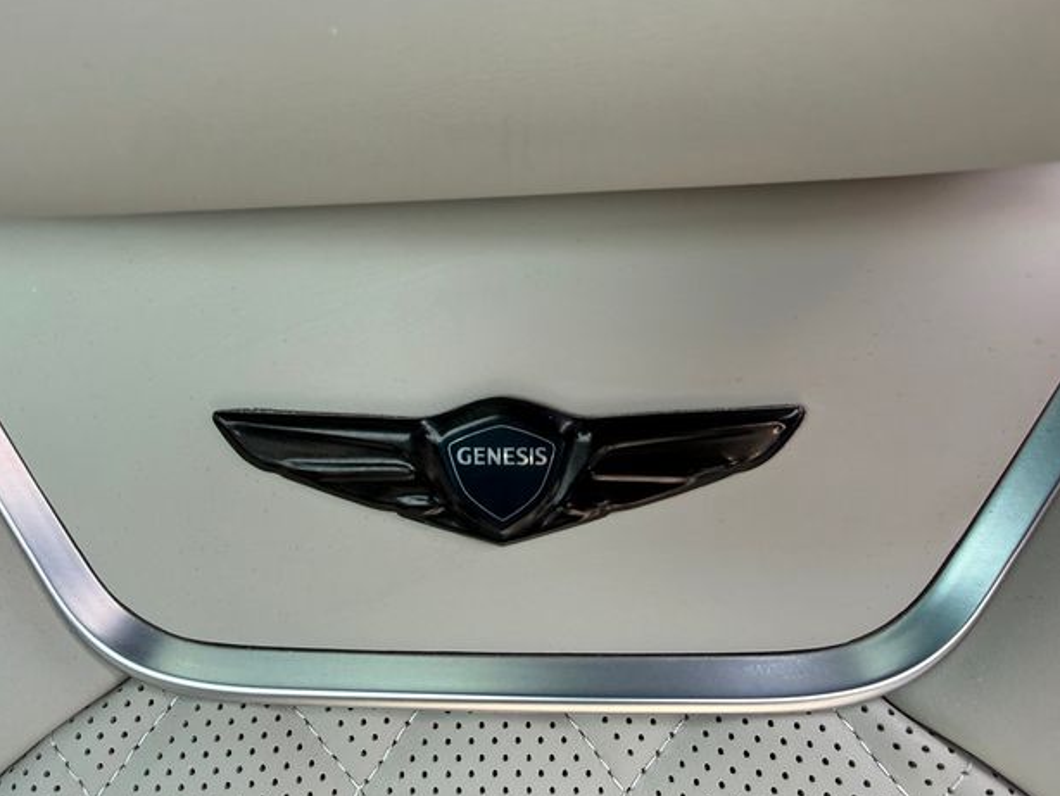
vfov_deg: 54.9
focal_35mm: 25
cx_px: 521
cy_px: 402
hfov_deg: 69.4
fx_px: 766
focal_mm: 2.22
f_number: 2.2
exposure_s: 1/142
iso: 40
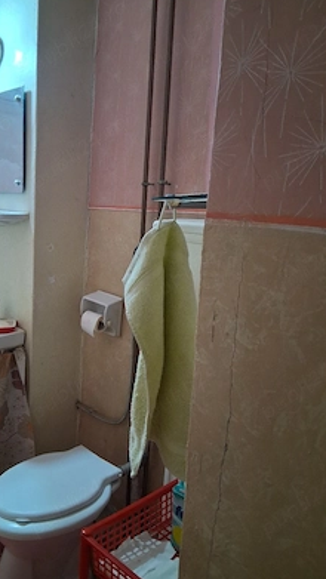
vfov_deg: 66.1
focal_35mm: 29
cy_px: 286
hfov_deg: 39.7
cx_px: 108
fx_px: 446
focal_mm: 3.98
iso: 500
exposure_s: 1/40
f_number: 1.8
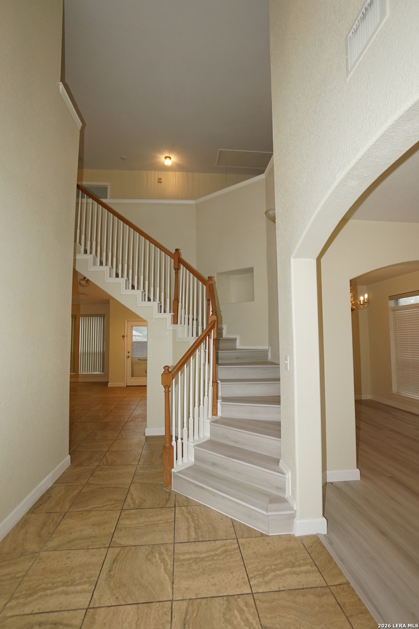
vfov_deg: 100.4
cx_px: 210
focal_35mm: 15
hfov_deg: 77.3
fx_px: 262
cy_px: 314
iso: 640
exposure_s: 1/160
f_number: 4
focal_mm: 10
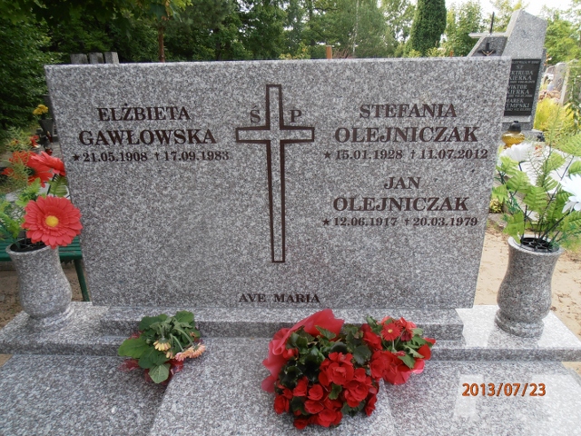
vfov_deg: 56.8
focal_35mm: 24
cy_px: 218
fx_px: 403
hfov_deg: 71.6
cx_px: 290
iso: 80
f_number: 3
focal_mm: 4.2
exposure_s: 1/200
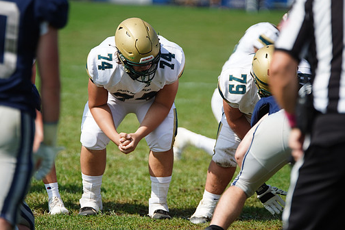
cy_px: 108
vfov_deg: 4.6
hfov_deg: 6.8
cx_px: 158
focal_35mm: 301
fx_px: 2886
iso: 400
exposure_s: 1/6400
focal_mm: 261
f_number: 2.8
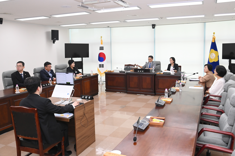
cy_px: 78
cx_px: 118
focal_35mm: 27
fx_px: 176
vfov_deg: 47.9
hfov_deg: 67.4
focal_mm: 27
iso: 3200
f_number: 6.3
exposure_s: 1/250
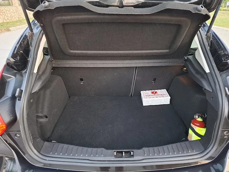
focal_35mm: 23
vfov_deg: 58.9
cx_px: 114
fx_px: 152
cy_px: 86
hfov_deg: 73.9
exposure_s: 1/60.2
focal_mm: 5.54
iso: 320
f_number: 1.8
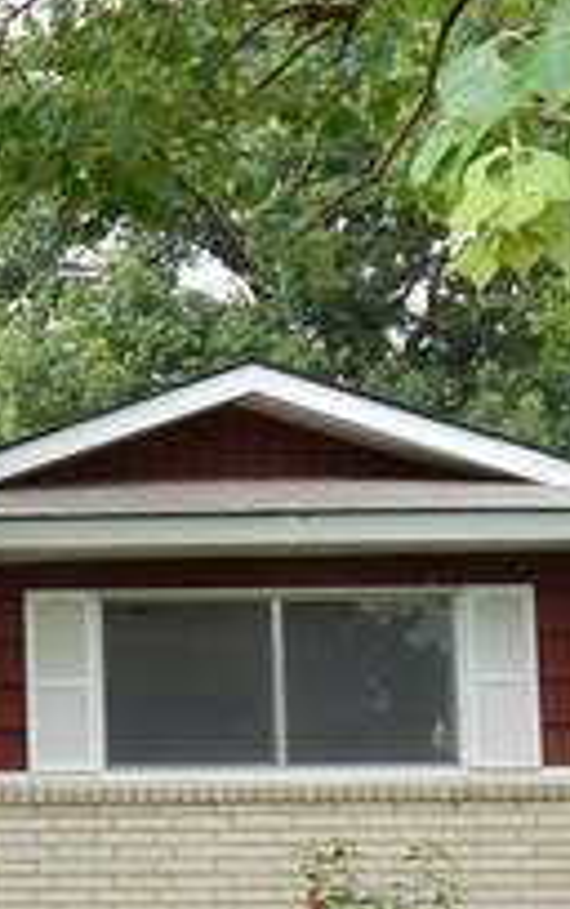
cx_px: -387
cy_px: 731
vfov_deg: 24.5
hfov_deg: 14.3
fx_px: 2057
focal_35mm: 83
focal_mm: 4.5
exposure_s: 1/160
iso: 125
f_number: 3.1
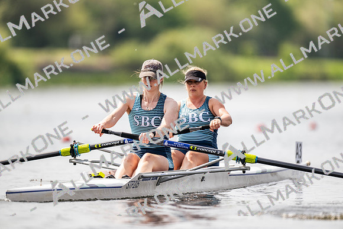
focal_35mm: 600
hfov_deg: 3.4
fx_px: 5718
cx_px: 172
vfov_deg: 2.3
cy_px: 114
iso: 320
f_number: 4
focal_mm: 600
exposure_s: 1/2500
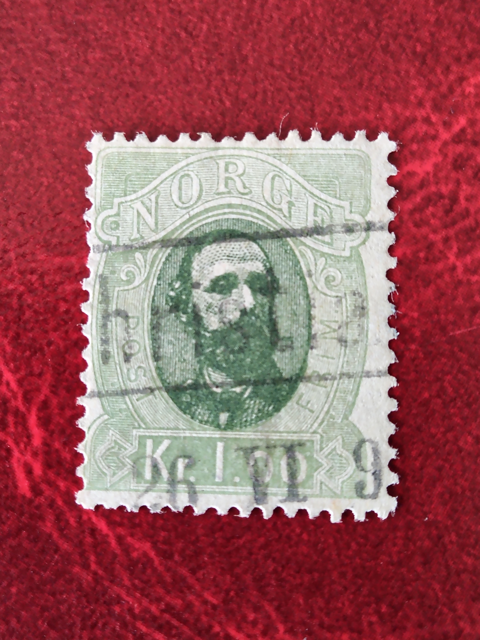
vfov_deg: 38.2
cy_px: 320
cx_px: 240
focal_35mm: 50
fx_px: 924
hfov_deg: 29.1
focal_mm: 4.15
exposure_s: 1/50
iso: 241
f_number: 1.8
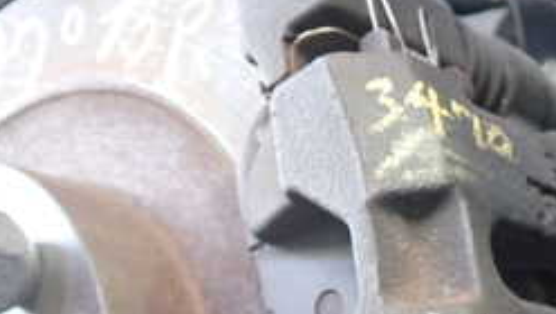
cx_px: 482
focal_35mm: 79
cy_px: 334
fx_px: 1166
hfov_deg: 26.1
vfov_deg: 15.0
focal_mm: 5.4
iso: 500
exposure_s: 1/30
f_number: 2.3
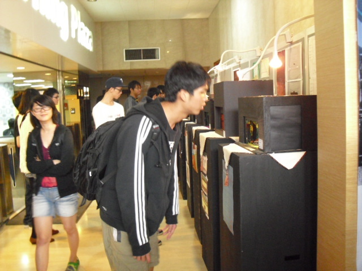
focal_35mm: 36
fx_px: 376
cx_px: 181
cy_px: 136
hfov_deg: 51.4
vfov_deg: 39.7
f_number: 3.1
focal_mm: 6.3
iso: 800
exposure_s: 1/25
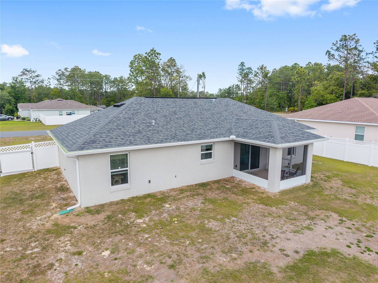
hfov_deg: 71.6
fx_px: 262
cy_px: 142
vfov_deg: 56.8
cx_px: 189
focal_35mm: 24
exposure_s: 1/3200
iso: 250
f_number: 1.8
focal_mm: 8.67
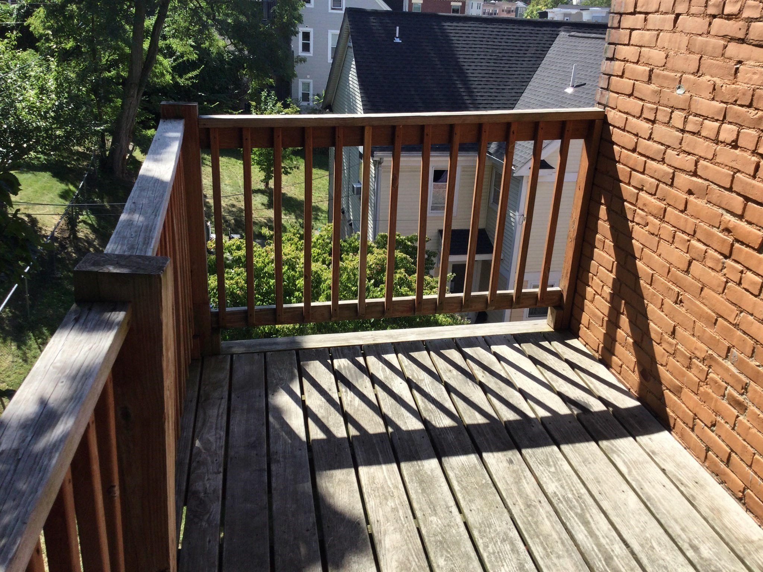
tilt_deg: -21.6
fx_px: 683
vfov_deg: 45.4
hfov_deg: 58.4
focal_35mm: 31
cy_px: 286
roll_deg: -3.9
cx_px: 382
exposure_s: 1/637
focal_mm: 3.3
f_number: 2.4
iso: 25
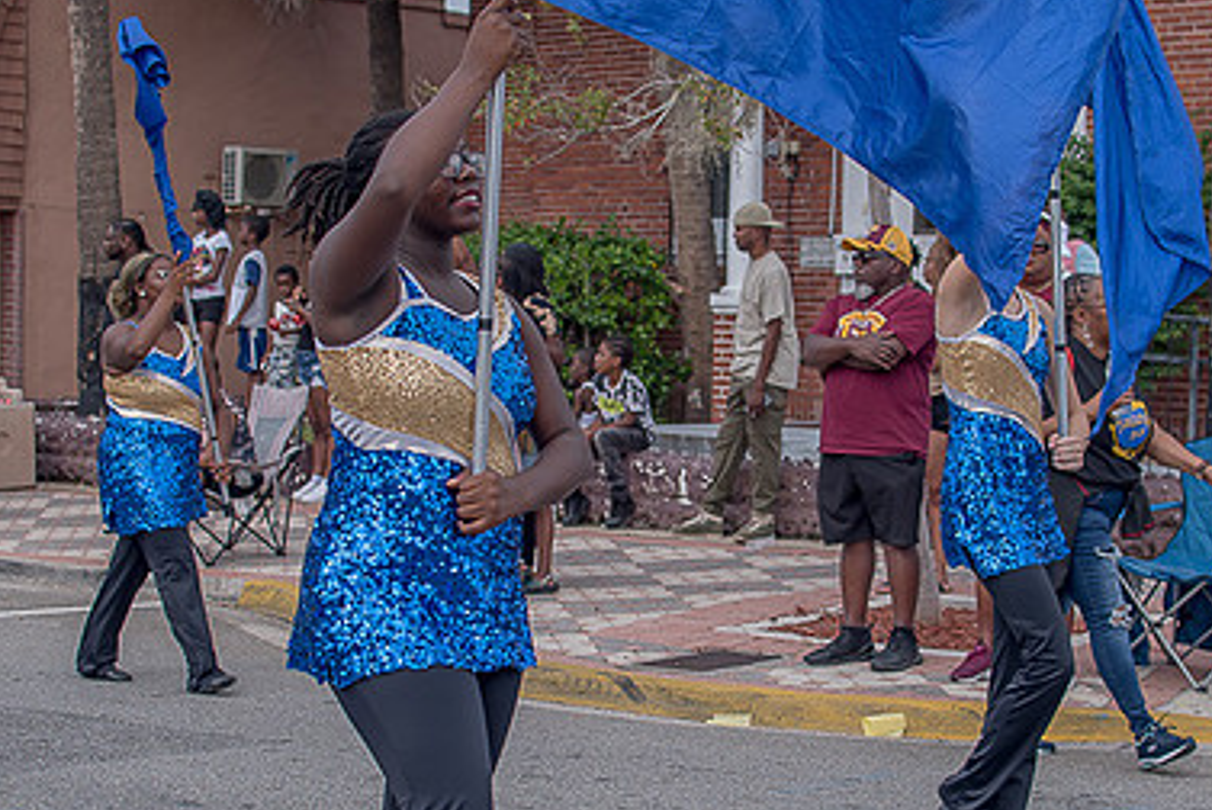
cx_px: 646
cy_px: 471
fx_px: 2695
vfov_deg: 17.1
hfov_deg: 25.3
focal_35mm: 80
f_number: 4
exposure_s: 1/500
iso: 100
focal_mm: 35
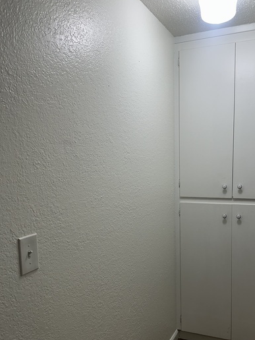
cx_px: 160
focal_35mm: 31
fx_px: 304
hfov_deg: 45.0
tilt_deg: -6.9
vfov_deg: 58.0
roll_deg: +0.8
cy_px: 200
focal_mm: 6.86
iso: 64
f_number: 1.78
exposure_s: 1/120
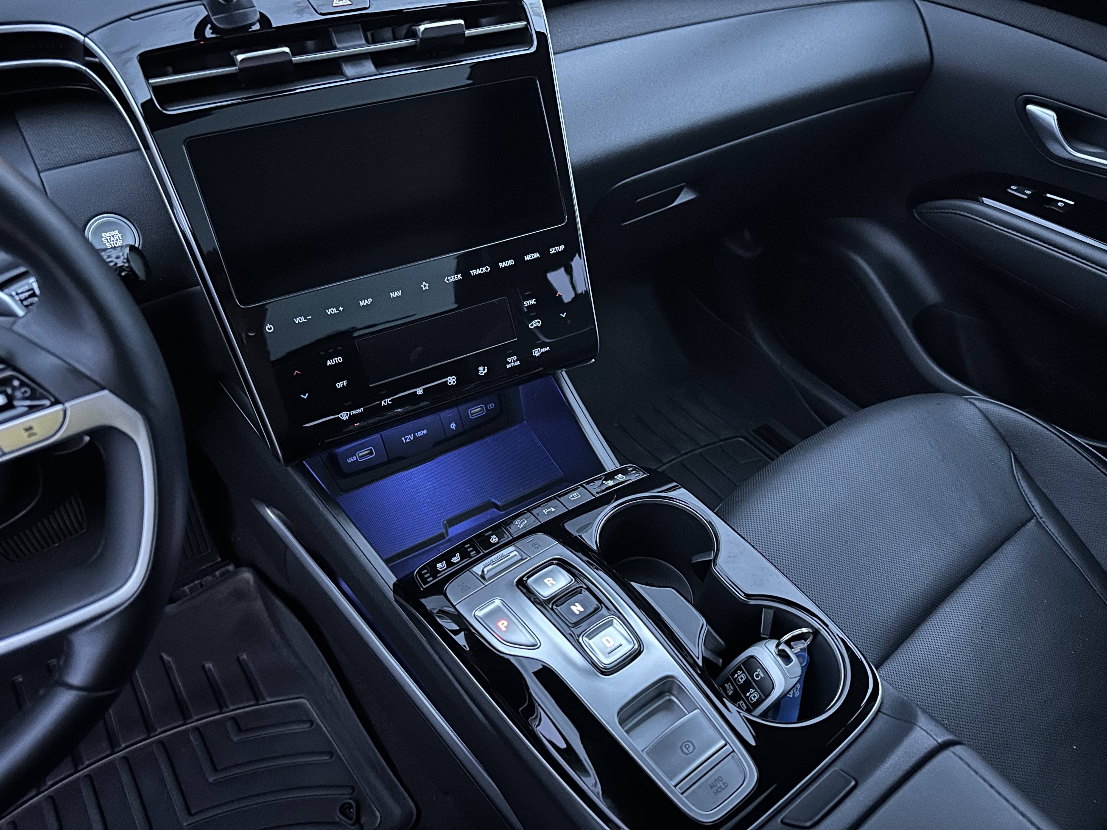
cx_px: 554
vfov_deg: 56.8
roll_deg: -0.7
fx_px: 768
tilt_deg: -42.1
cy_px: 415
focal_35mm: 24
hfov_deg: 71.6
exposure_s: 1/11
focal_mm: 6.86
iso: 1250
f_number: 1.78
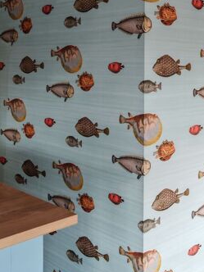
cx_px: 156
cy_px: 97
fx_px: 409
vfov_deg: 36.5
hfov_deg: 27.6
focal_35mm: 52
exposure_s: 1/100
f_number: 1.9
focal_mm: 6.67
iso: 125
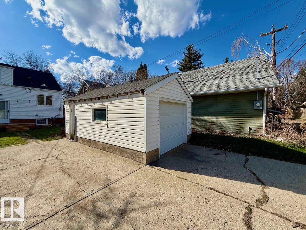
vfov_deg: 85.7
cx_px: 153
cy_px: 115
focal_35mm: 14
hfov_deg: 102.1
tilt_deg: +0.3
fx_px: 124
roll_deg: -0.2
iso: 20
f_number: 2.2
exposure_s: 1/1017
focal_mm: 2.22
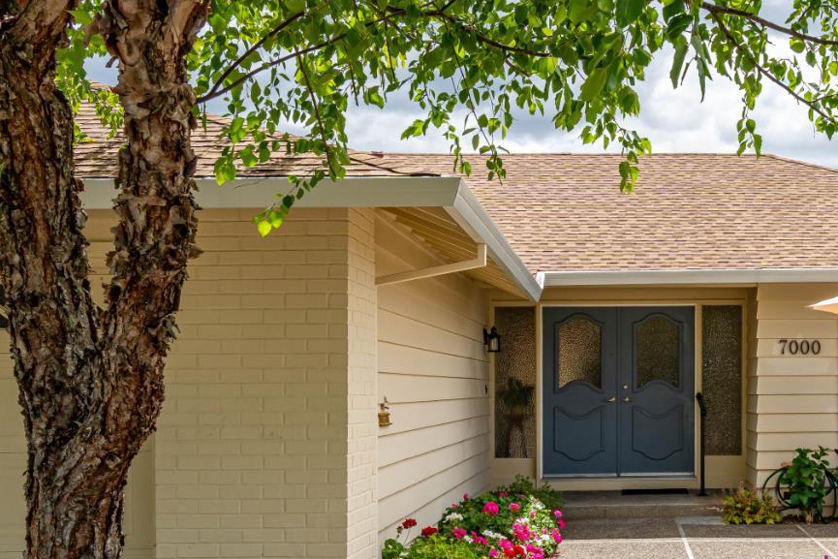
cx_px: 596
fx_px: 1211
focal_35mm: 52
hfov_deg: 37.5
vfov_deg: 25.8
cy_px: 378
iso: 400
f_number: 11
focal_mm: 30
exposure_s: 1/400
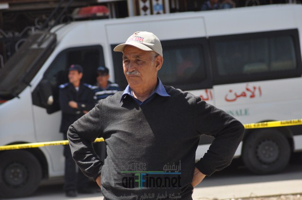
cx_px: 151
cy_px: 100
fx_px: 1948
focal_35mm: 232
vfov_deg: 5.9
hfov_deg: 8.9
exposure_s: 1/1000
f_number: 5.6
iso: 500
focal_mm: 155
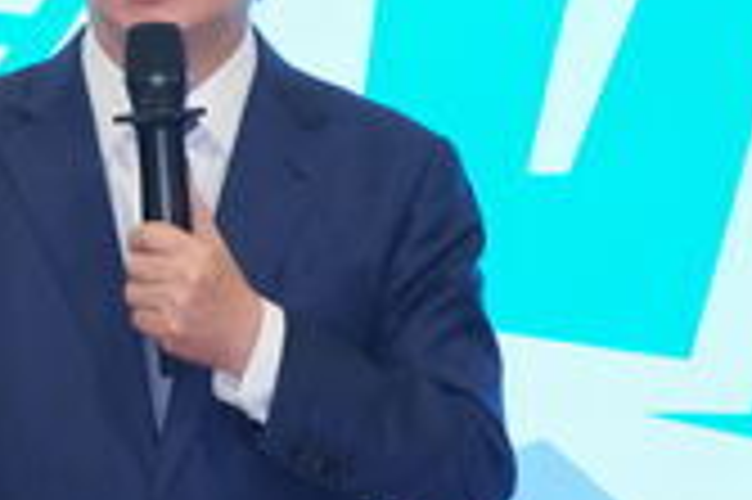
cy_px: 155
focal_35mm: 504
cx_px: -113
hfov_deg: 4.1
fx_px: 10517
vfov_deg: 2.7
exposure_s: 1/250
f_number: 2.8
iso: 2000
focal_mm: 140
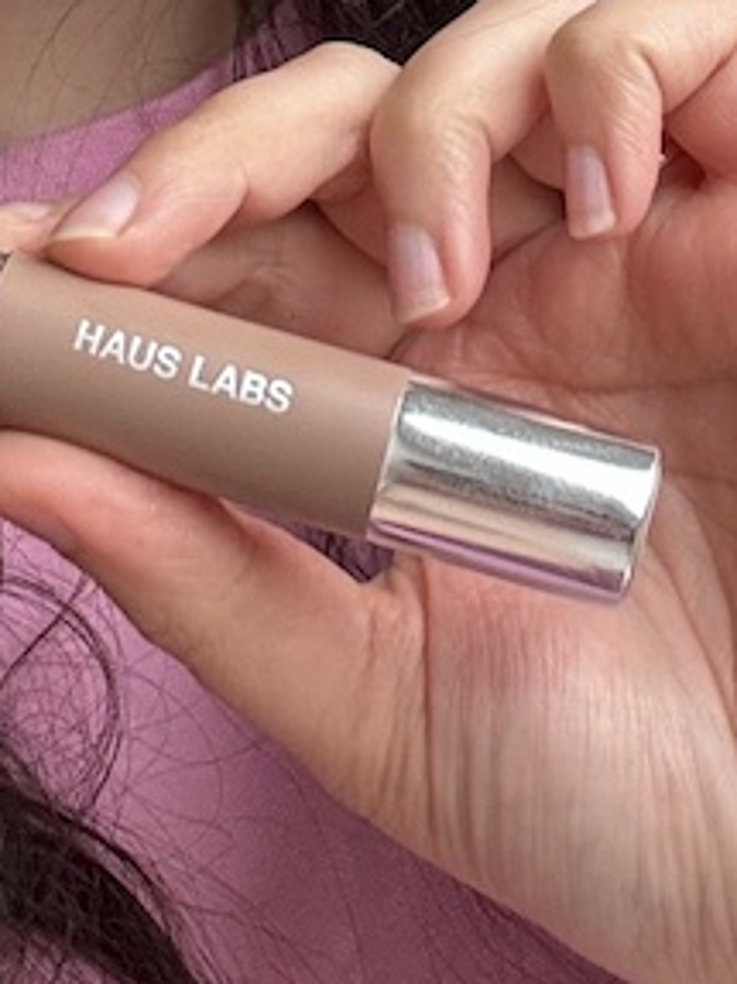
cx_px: 192
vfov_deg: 16.7
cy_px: -209
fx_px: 3210
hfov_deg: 13.1
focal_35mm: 113
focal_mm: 2.69
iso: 80
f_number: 1.9
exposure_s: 1/92
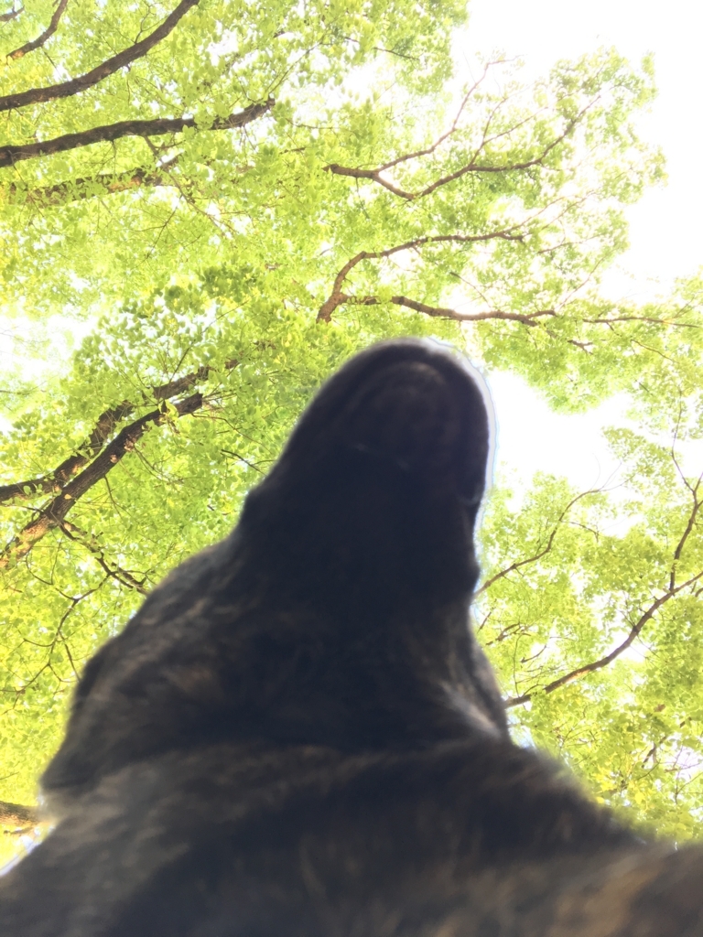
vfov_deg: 61.7
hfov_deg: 48.2
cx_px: 352
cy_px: 468
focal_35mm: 29
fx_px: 785
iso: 40
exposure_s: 1/30
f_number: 2.2
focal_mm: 4.15
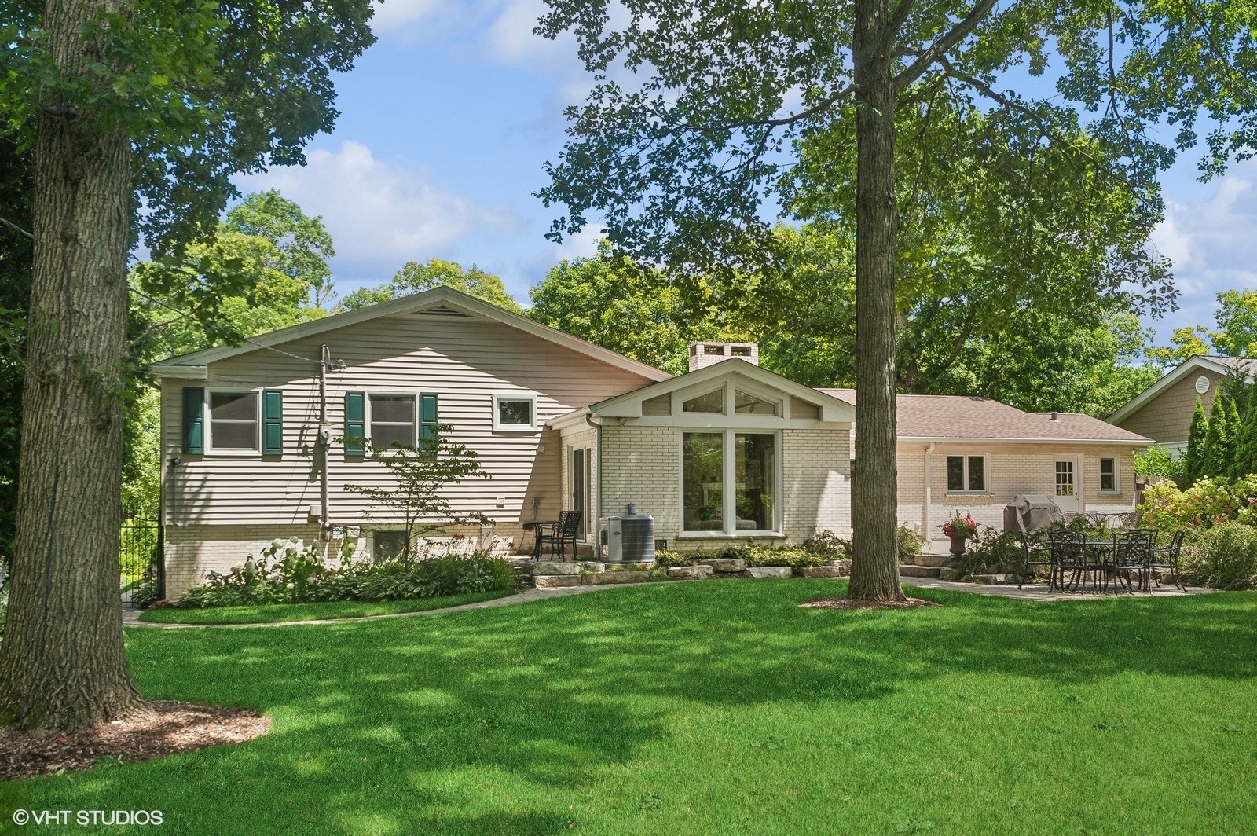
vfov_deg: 42.3
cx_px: 628
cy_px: 418
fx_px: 1082
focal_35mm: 31
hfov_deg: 60.3
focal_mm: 31
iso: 200
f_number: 8
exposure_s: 1/200
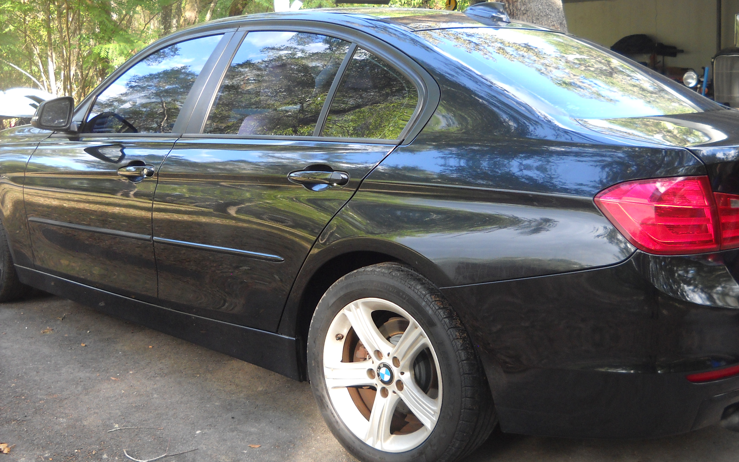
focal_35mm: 44
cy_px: 230
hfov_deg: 45.3
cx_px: 373
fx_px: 886
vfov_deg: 29.2
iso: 135
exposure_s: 1/60
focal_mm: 6.72
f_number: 3.1
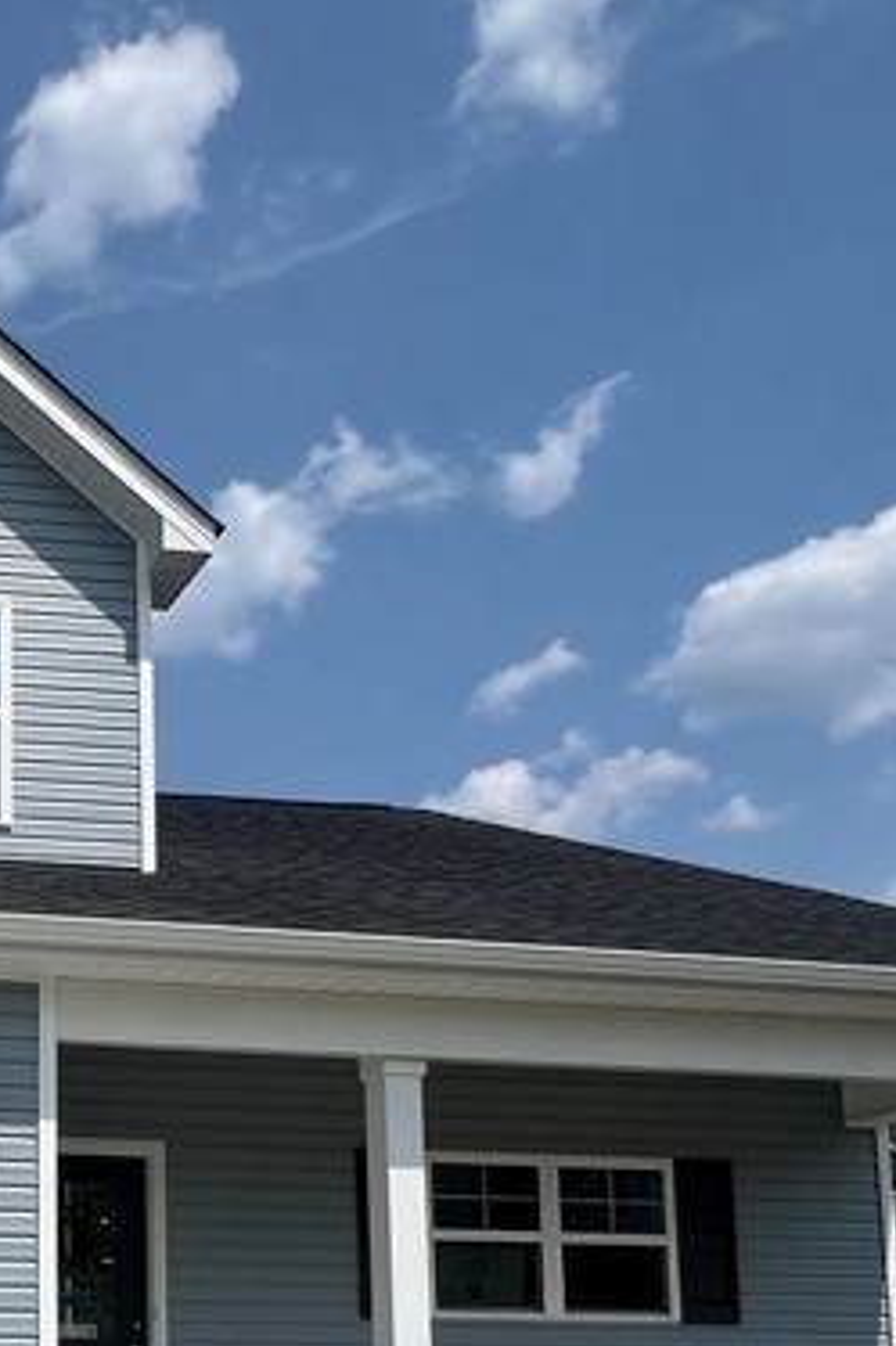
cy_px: 1177
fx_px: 1383
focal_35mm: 37
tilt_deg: +5.1
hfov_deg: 29.4
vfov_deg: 47.4
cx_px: -248
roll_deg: -0.9
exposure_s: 1/4587
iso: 32
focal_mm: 1.57
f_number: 1.8
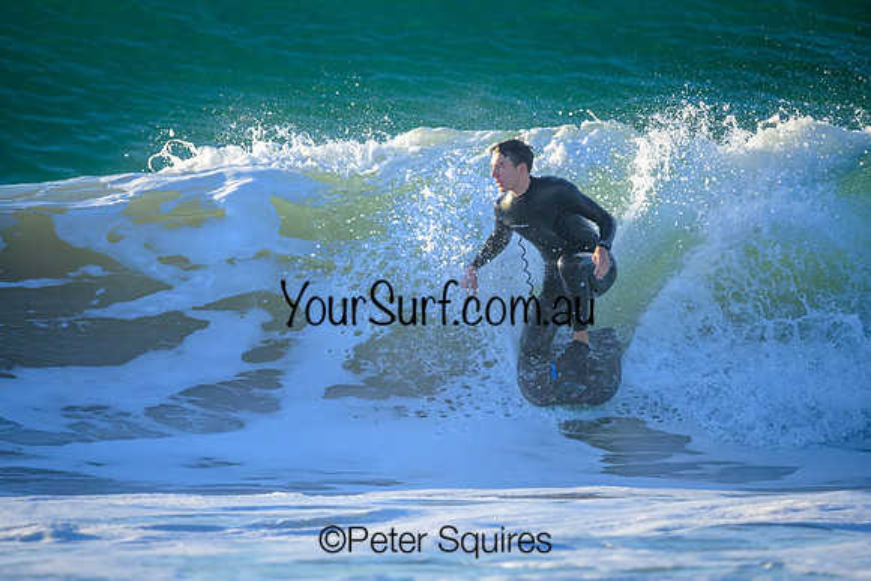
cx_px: 436
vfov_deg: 1.7
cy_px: 290
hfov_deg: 2.6
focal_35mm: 800
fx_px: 19359
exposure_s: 1/2000
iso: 900
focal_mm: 800
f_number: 6.3
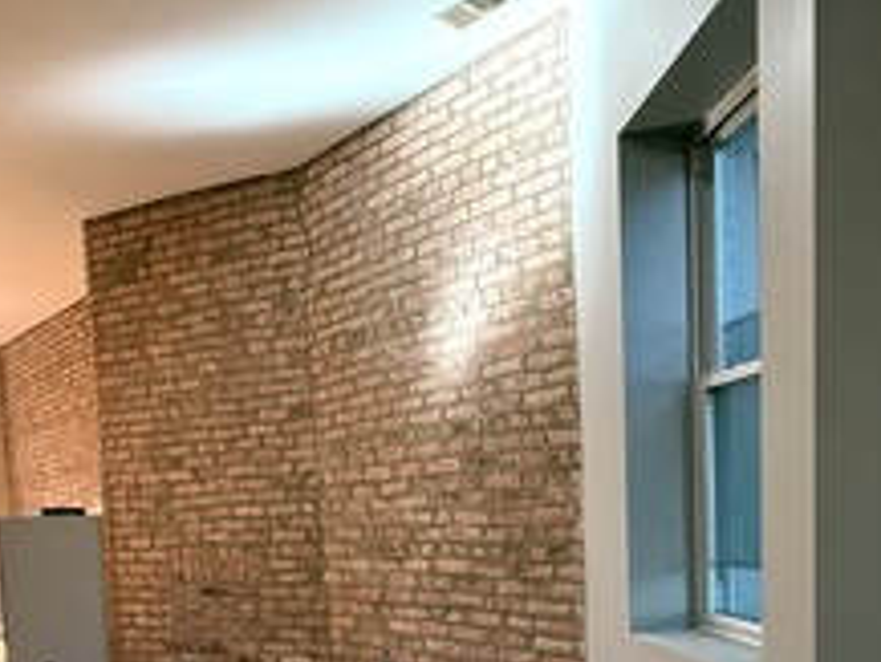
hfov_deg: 58.3
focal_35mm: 31
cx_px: 406
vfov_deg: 43.0
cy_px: 548
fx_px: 789
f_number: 2.2
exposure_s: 1/120
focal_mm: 2.22
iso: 250
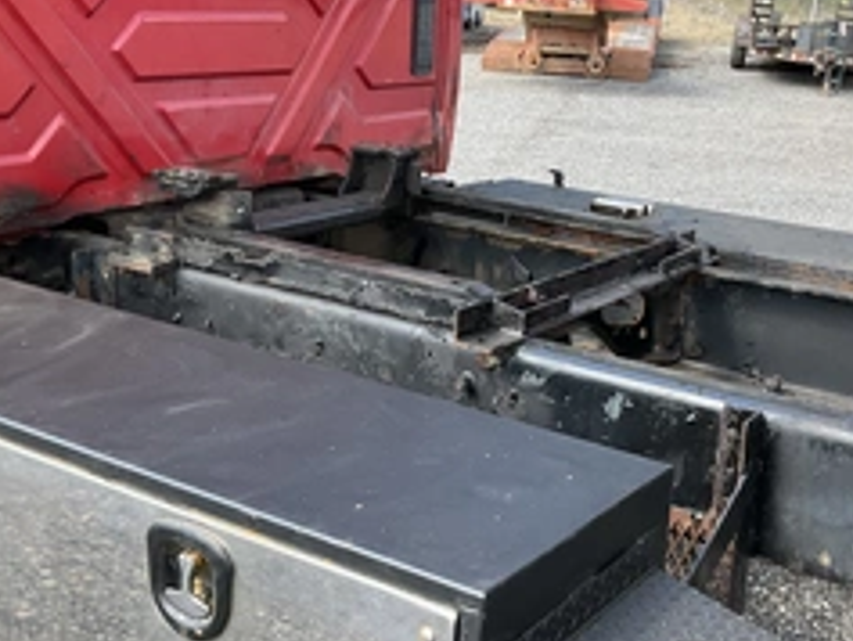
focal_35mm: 49
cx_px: 525
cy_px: 335
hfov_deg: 38.7
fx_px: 1208
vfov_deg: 29.7
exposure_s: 1/131
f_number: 1.8
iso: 16
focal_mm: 3
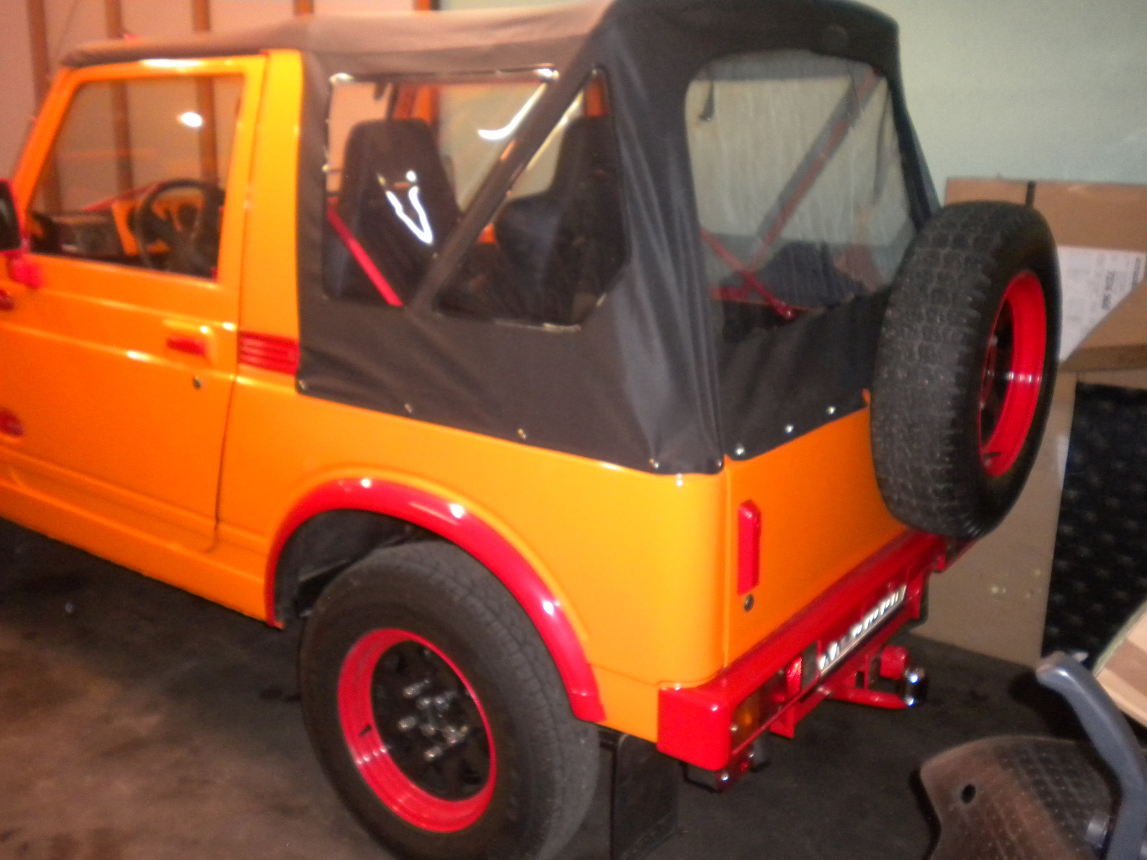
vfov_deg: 40.7
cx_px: 574
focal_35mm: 35
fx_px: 1160
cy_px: 430
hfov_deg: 52.6
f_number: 3.1
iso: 400
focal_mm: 6.3
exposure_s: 1/30
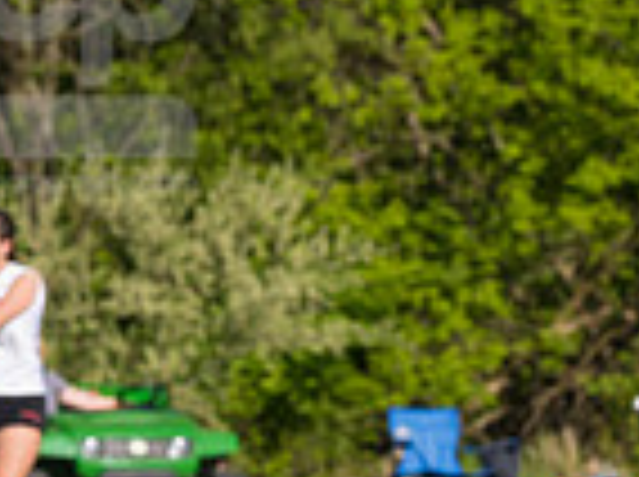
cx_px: 698
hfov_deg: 2.9
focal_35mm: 684
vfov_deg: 2.2
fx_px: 12605
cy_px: 657
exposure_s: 1/1600
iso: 250
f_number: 5.6
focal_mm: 116
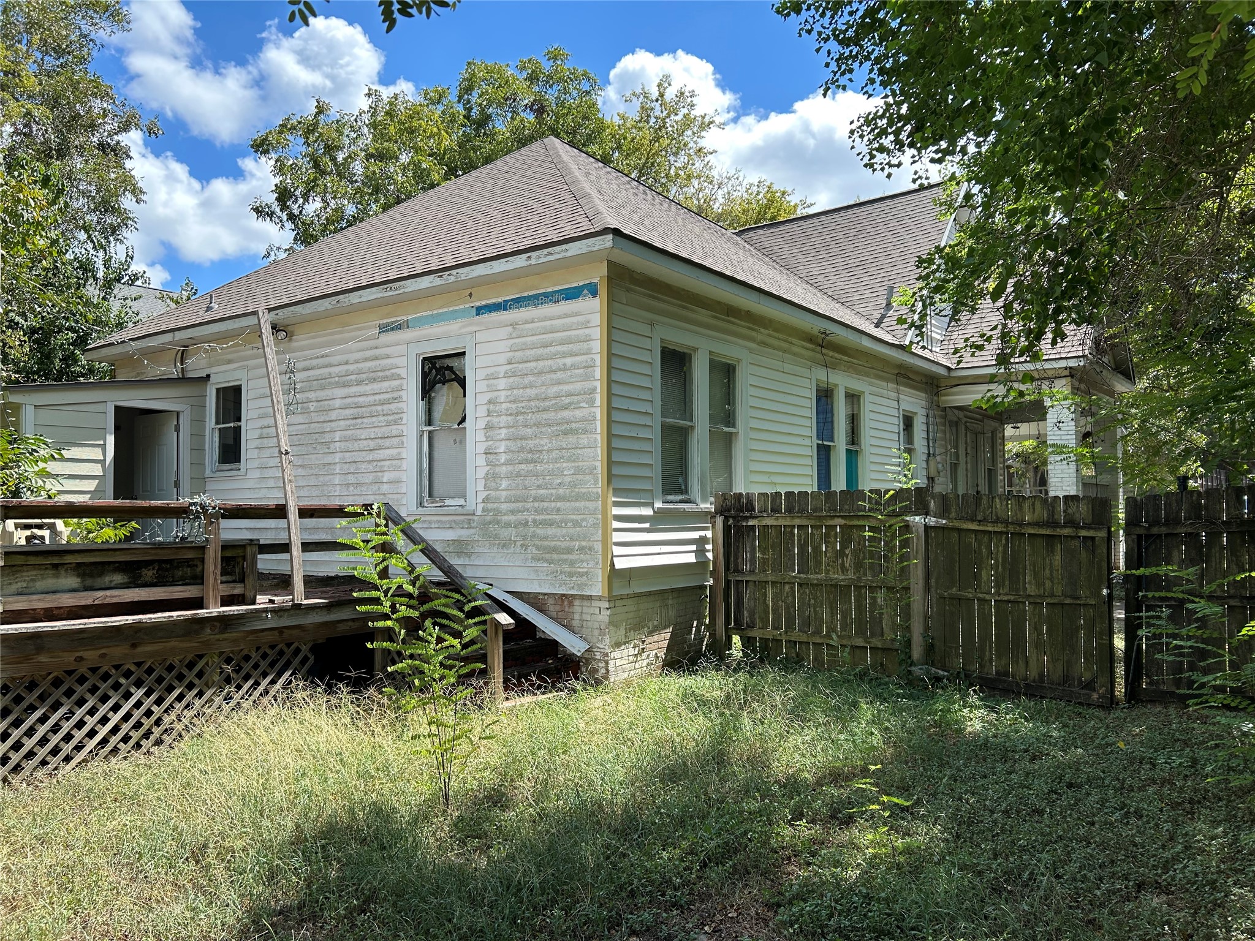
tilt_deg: +1.4
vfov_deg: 53.1
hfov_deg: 67.3
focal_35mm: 26
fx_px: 943
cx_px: 628
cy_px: 470
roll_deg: +0.5
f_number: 1.5
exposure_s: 1/1468
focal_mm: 5.7
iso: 50
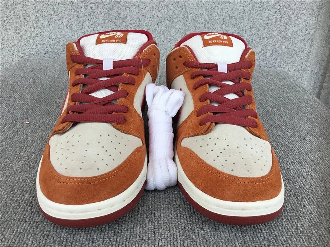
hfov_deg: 58.4
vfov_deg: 45.4
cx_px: 165
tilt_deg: -27.8
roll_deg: -2.4
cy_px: 124
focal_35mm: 31
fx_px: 296
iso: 25
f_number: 2.4
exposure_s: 1/497
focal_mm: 3.3
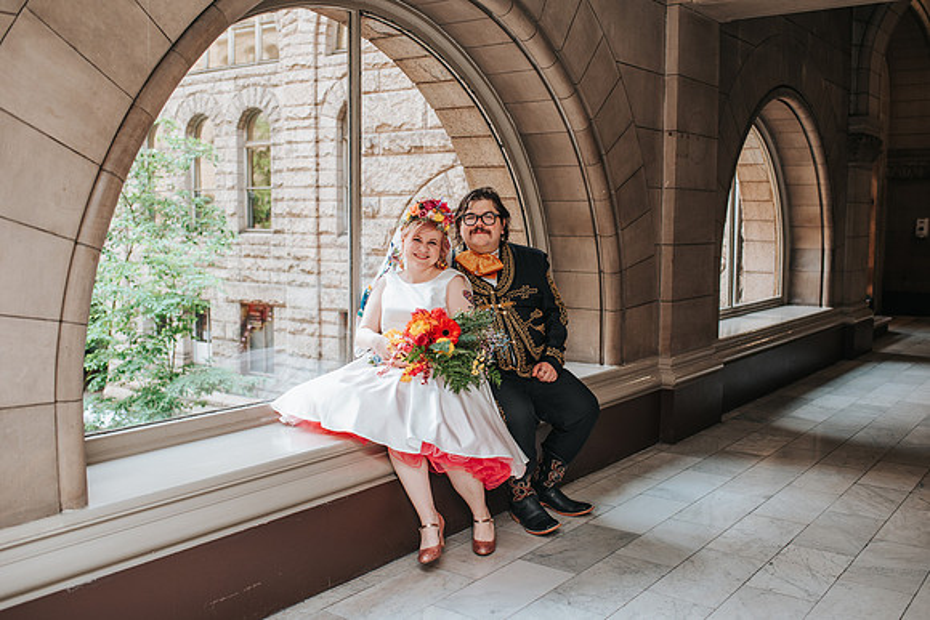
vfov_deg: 36.8
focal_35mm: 36
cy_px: 310
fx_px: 933
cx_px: 474
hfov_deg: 53.0
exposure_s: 1/200
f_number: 3.5
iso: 640
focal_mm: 35
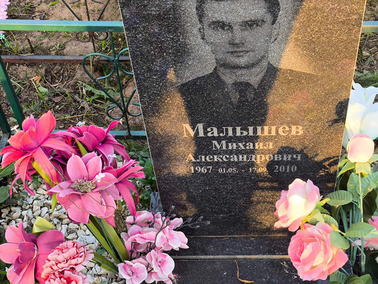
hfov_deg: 38.2
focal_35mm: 50
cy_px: 142
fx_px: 546
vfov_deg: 29.1
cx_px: 189
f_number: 1.7
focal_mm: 4.71
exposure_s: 1/108
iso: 50
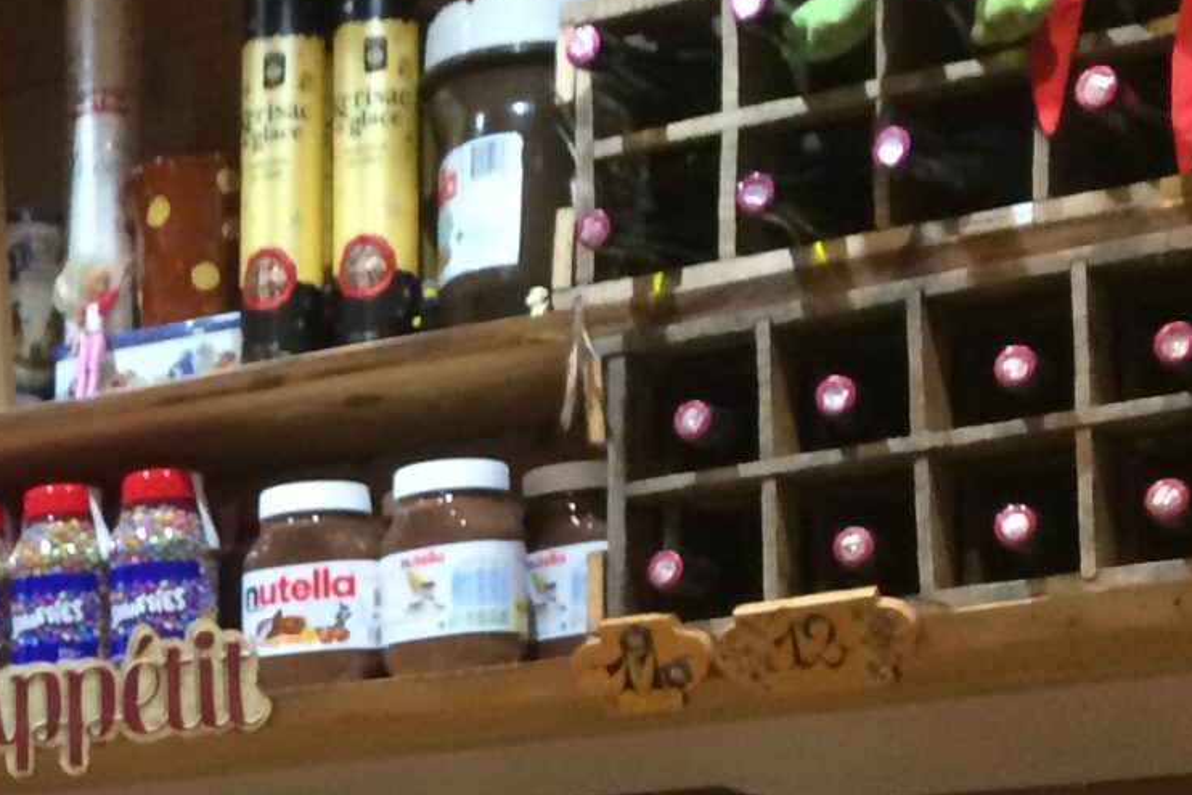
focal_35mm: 104
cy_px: 1081
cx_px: -498
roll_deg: -2.0
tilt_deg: +0.9
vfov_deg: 12.7
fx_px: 3444
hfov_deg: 17.9
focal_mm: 4.15
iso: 250
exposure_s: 1/33
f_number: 2.2
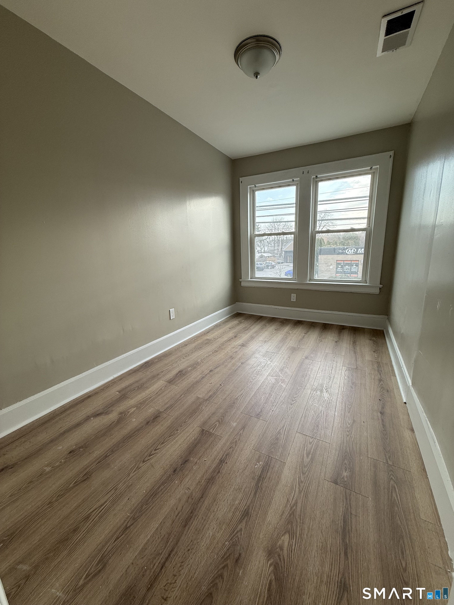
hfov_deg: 85.7
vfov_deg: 102.1
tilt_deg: -11.1
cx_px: 227
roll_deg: +2.1
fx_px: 245
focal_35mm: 14
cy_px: 302
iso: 64
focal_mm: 2.22
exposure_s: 1/182
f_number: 2.2
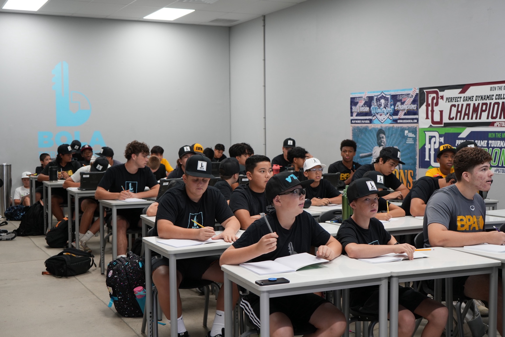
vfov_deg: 29.2
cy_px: 168
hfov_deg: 42.7
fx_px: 645
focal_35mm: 46
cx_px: 252
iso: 500
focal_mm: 46
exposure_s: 1/50
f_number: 4.5
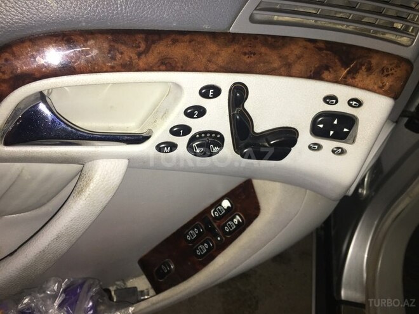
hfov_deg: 61.7
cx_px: 210
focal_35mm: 29
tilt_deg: -48.0
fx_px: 351
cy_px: 157
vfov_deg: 48.2
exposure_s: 1/17
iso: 32
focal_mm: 4.15
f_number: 2.2
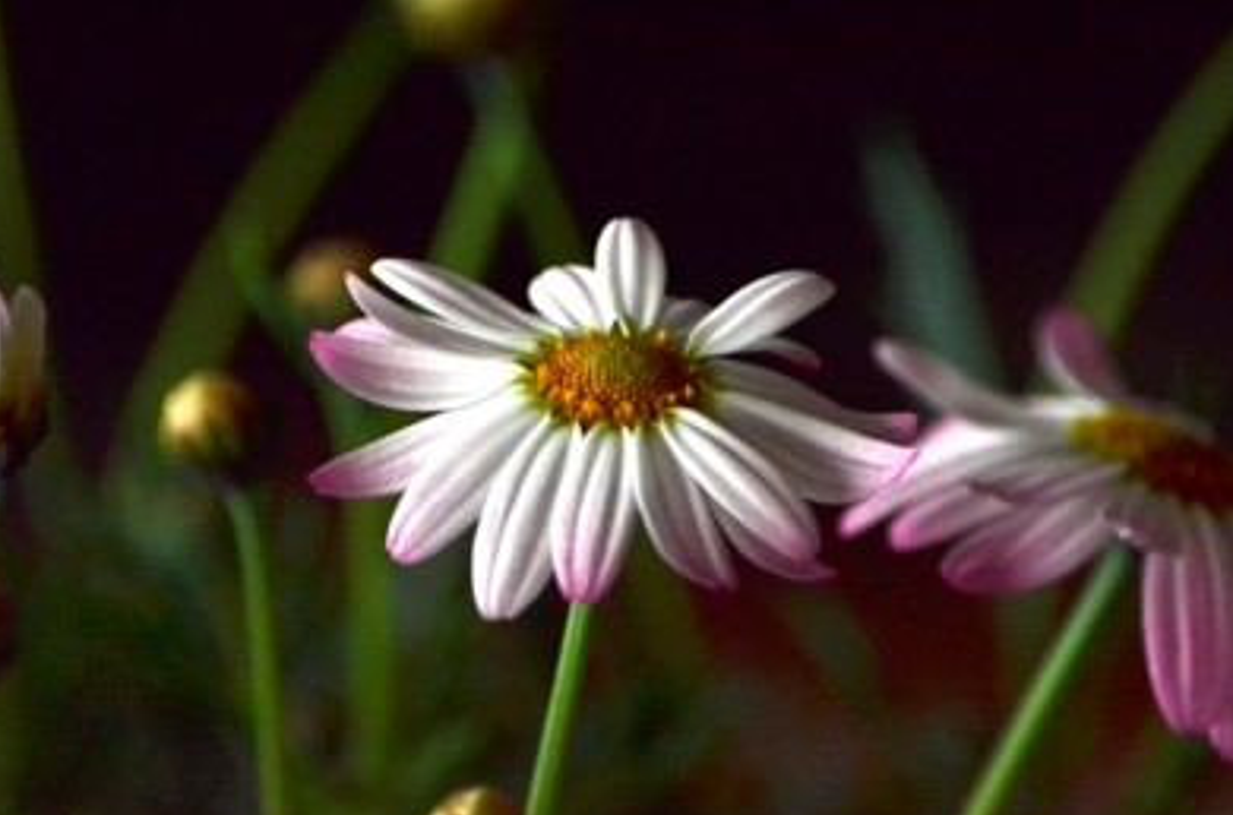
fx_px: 14726
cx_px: 613
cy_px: 415
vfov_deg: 3.2
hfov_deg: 4.8
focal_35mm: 431
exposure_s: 1/800
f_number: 9
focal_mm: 280
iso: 1600
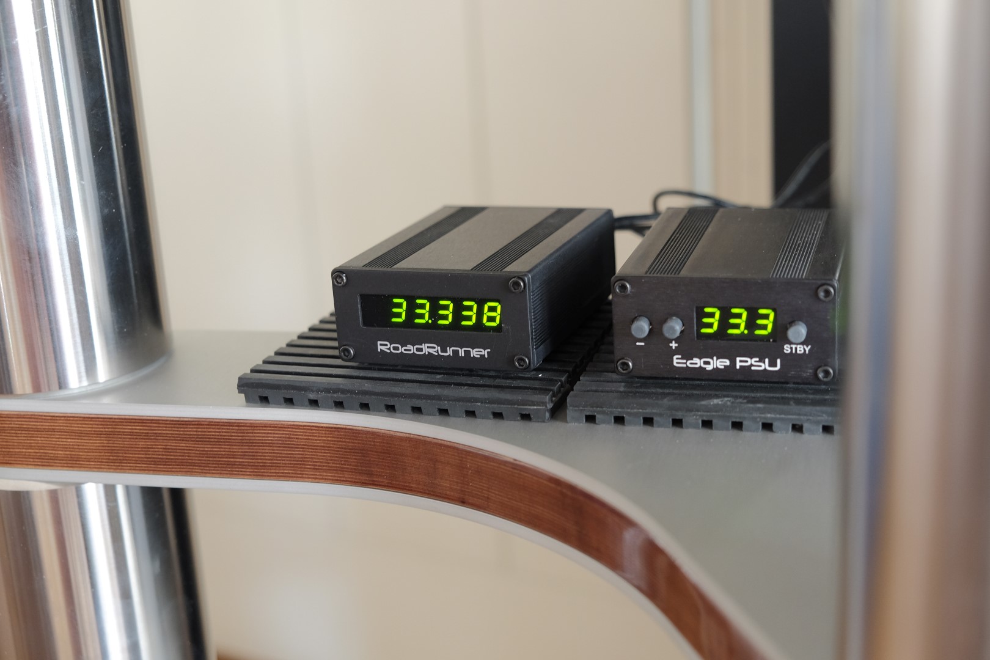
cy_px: 330
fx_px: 1485
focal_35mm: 54
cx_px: 495
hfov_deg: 36.9
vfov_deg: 25.1
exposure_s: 1/4
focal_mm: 35.8
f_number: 3.6
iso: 800
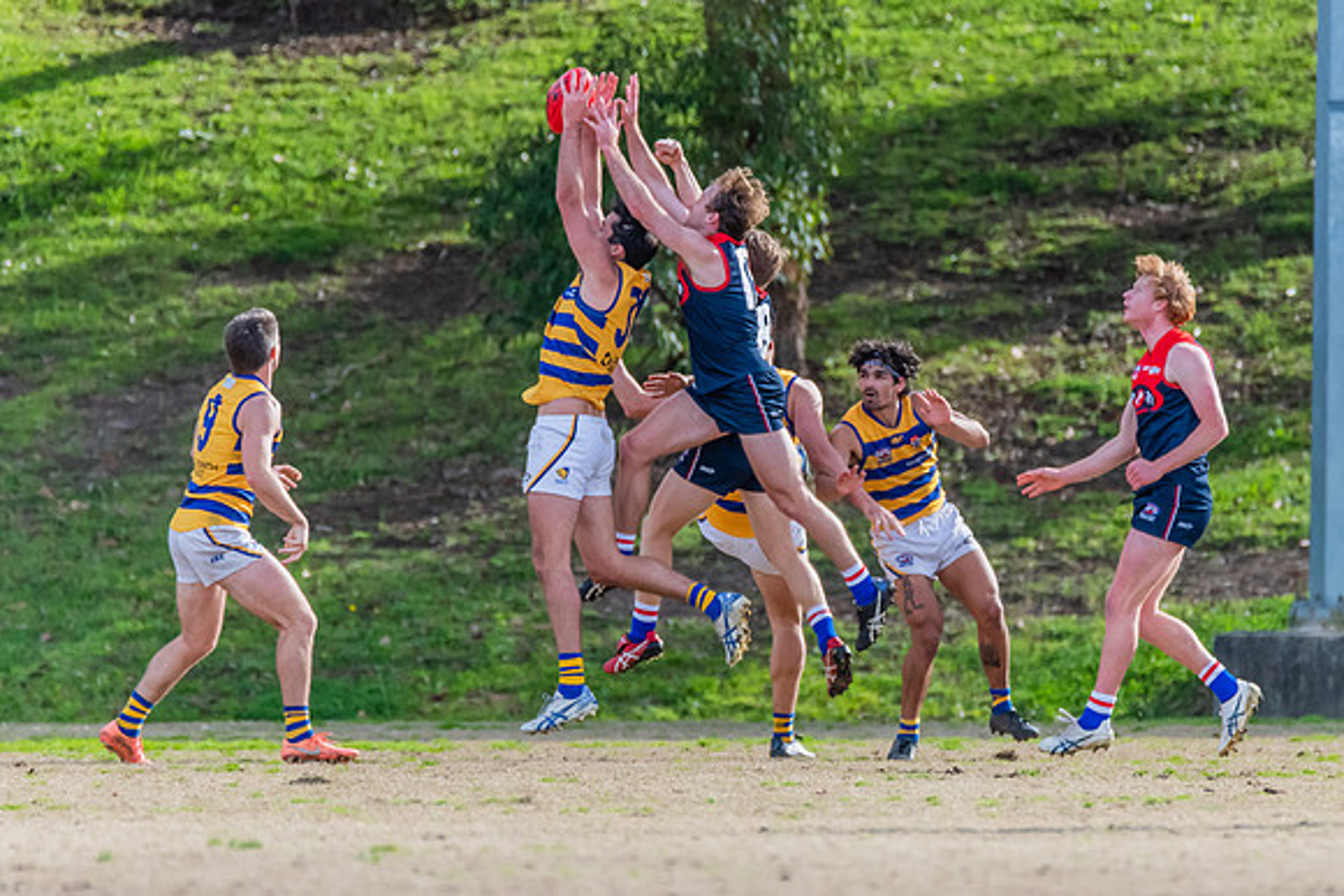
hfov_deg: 2.2
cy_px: 543
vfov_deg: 1.5
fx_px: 34401
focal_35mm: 921
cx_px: 810
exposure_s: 1/1600
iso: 1000
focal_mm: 600
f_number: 6.3
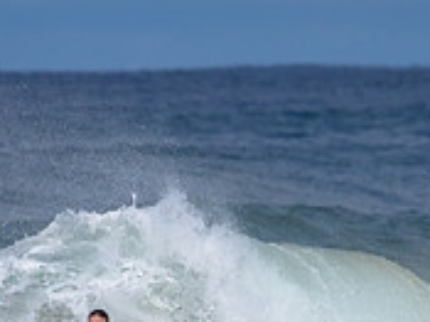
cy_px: 458
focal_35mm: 1831
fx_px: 22729
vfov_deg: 0.8
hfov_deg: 1.1
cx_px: 172
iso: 280
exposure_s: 1/2000
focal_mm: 560
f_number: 11
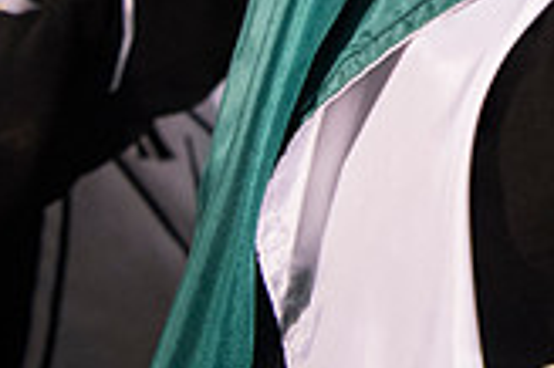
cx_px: 804
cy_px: -191
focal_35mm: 85
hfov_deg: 20.8
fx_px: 1307
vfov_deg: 14.9
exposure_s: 1/800
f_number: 3.2
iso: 4000
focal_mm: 24
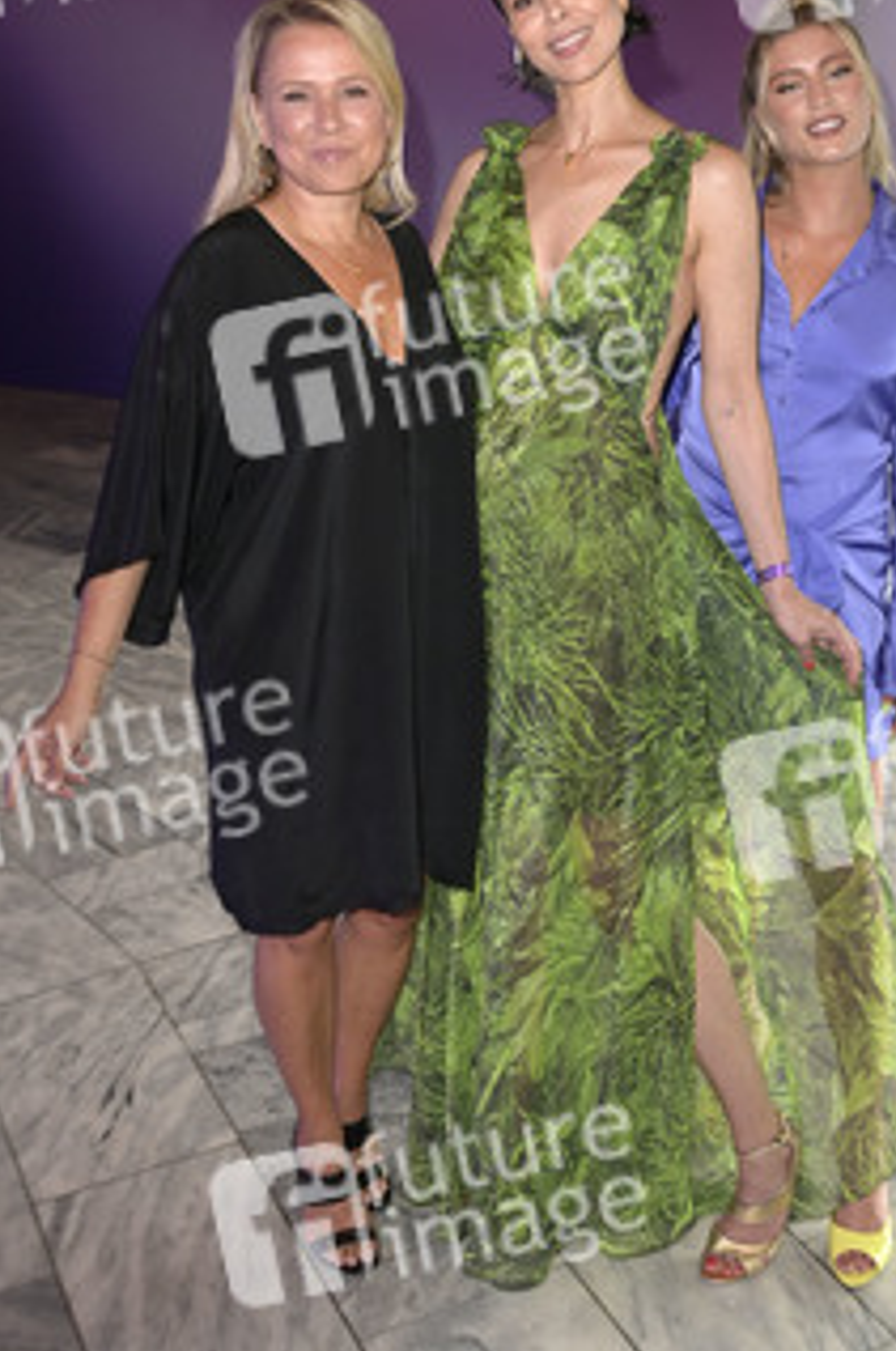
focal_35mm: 39
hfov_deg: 34.0
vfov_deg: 49.4
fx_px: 1461
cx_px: 552
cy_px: 569
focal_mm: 31
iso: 1000
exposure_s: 1/100
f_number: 5.6
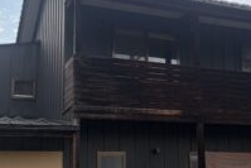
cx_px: 189
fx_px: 467
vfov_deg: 20.3
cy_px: 99
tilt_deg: +12.7
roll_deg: +2.8
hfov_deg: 29.6
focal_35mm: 67
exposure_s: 1/2208
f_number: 1.6
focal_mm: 5.96
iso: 50
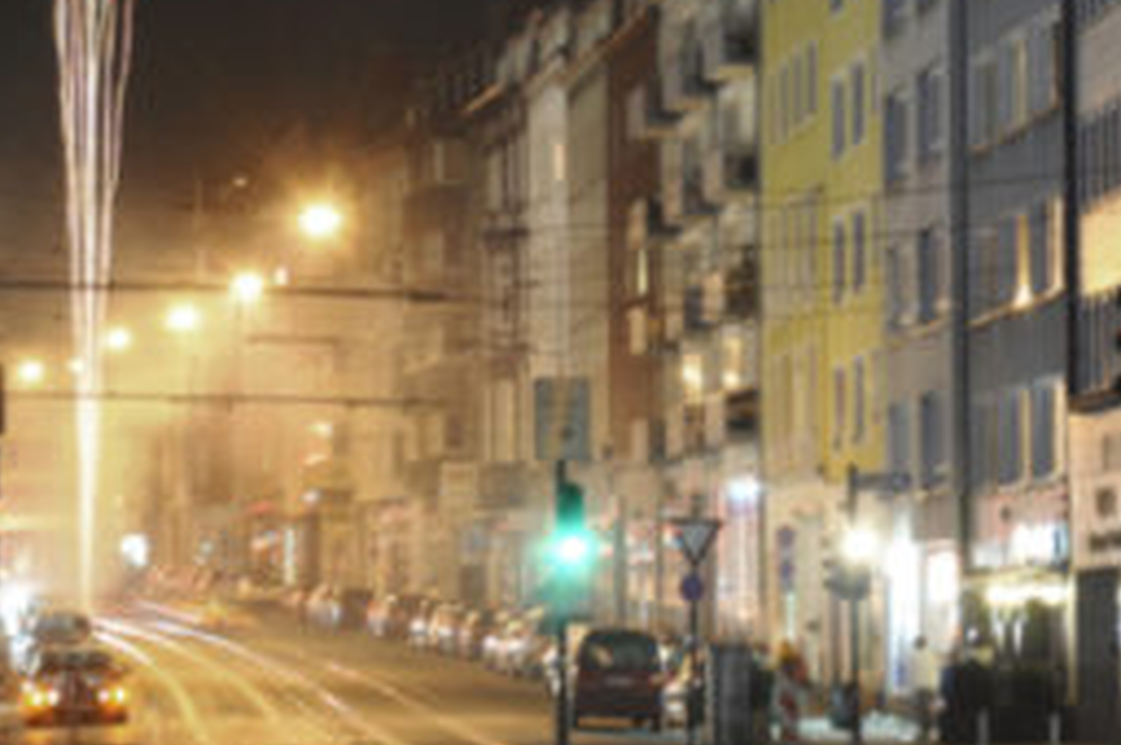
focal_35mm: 194
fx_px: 6047
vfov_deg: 7.0
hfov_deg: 10.5
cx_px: 1003
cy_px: -219
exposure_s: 4
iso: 250
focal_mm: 45
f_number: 9
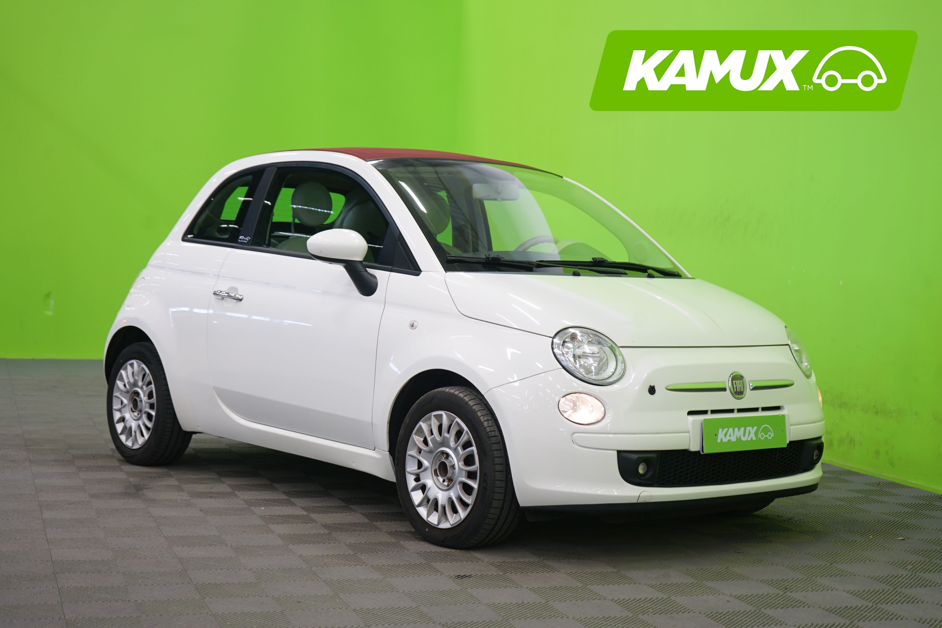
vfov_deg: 23.8
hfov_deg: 35.1
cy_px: 314
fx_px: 1491
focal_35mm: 57
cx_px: 471
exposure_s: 1/8
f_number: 5
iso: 400
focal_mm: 57
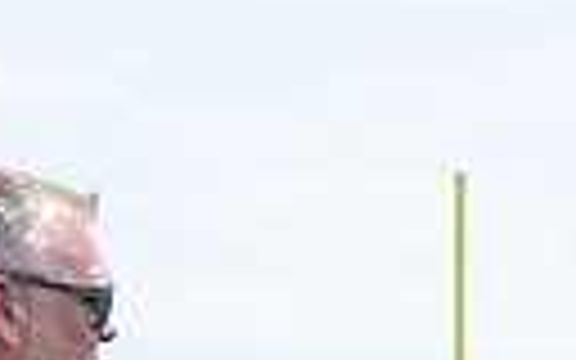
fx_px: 9356
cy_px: 605
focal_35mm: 596
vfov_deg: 2.2
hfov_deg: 3.5
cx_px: -35
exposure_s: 1/250
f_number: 13
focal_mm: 70
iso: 200
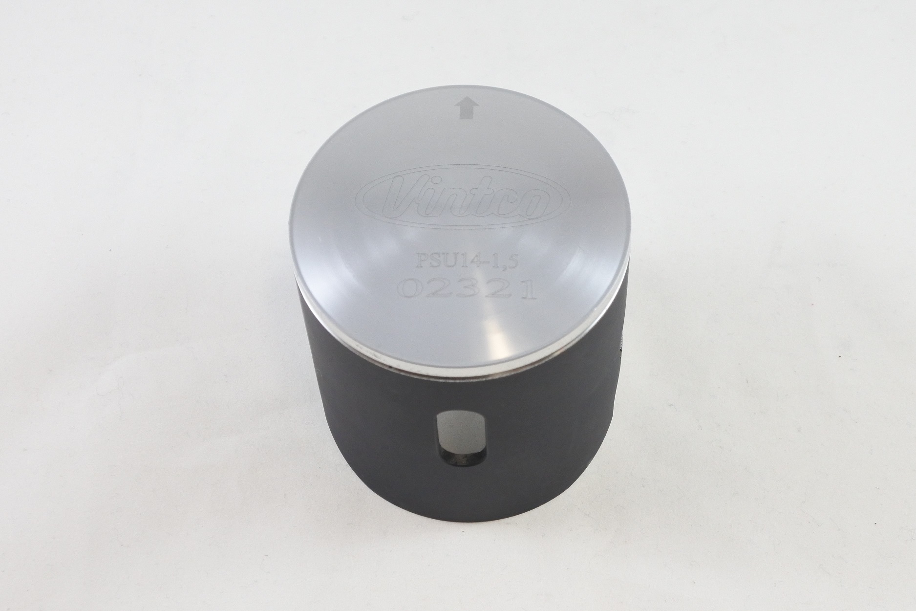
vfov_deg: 29.9
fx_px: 1145
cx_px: 458
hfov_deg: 43.6
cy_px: 306
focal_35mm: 45
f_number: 4.5
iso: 500
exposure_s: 1/125
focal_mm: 16.8
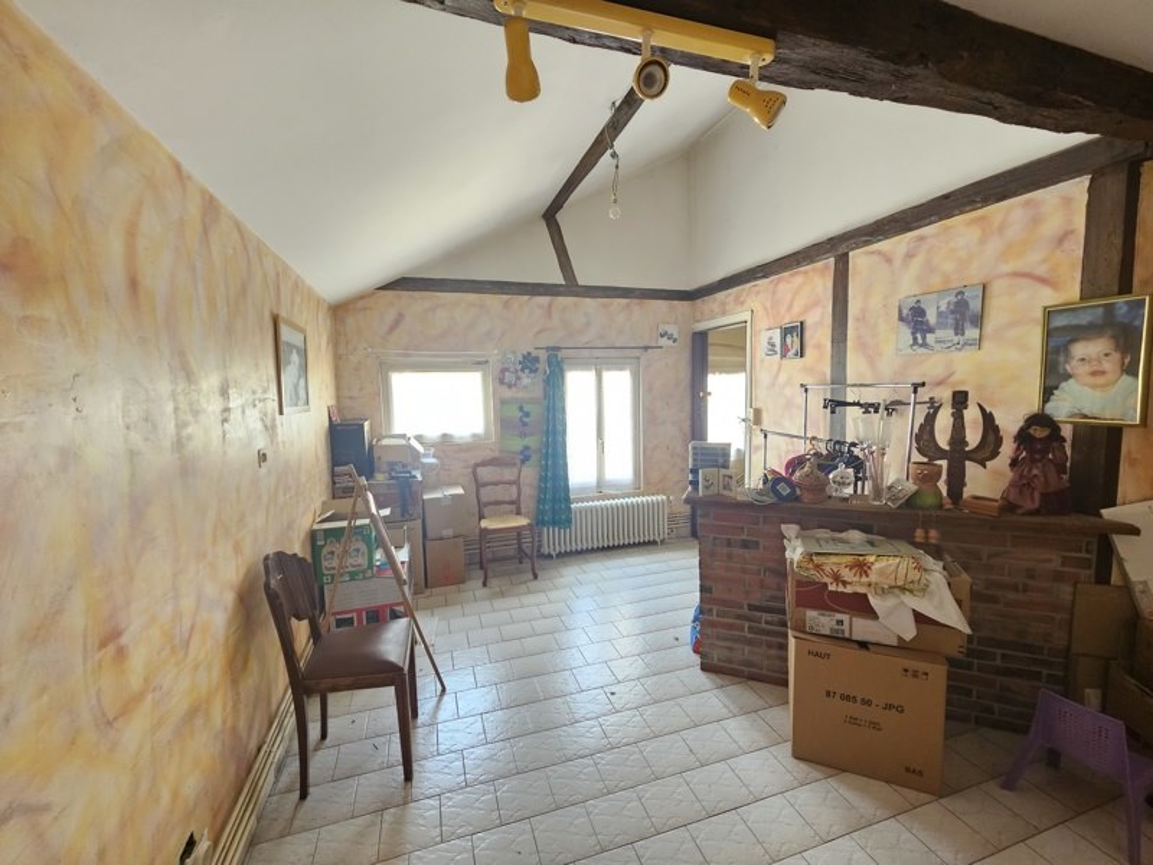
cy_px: 432
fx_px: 433
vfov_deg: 89.9
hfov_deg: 106.2
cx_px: 576
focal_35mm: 13
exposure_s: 1/33
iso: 400
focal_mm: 2.2
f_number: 2.2
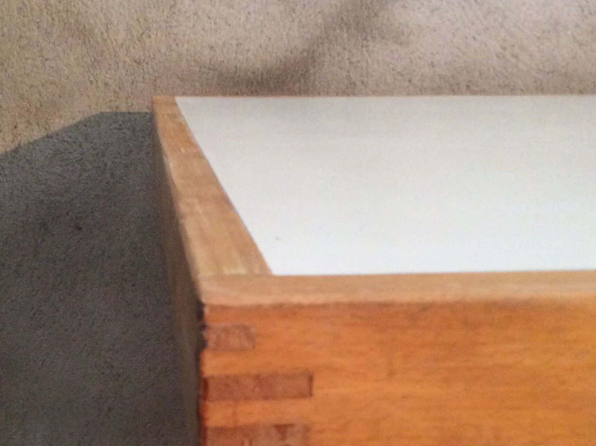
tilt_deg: -17.1
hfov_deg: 37.2
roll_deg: +2.6
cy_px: 329
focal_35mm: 51
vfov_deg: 28.1
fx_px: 877
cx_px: 213
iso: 320
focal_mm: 3.3
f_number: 2.4
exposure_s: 1/17
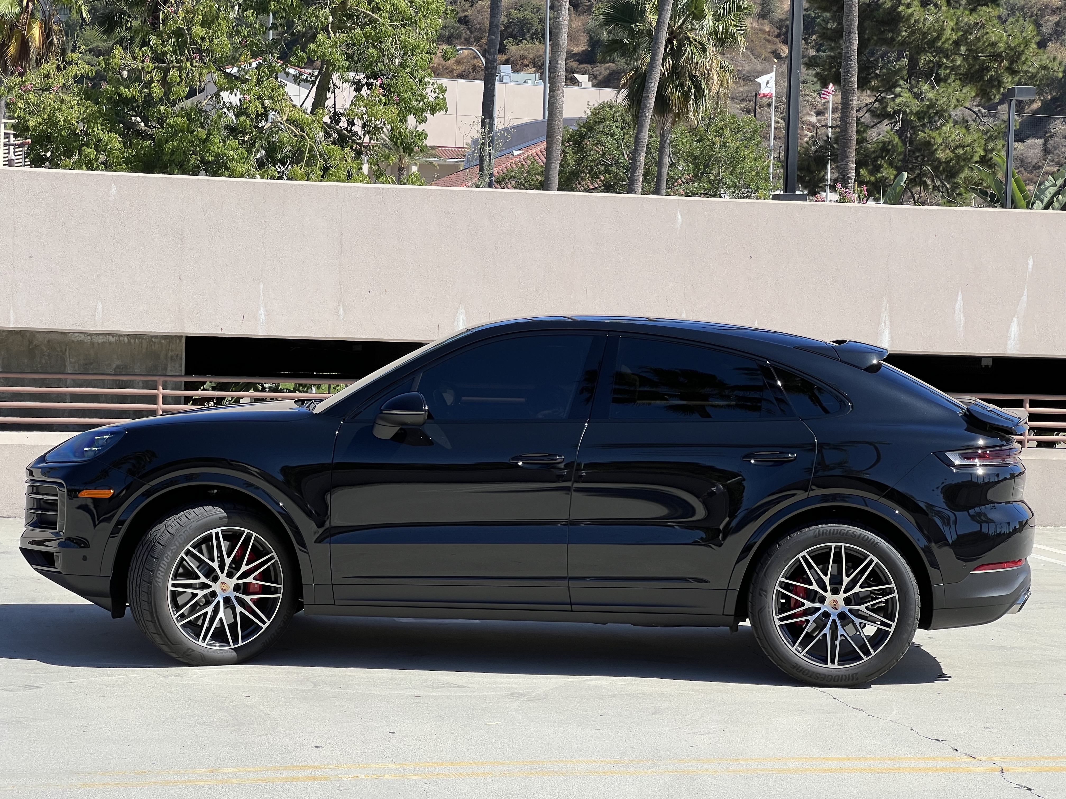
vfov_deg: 19.1
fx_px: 2371
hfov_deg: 25.3
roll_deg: -1.5
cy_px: 400
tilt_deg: -1.7
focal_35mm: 77
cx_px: 533
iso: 32
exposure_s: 1/626
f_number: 2.8
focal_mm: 9
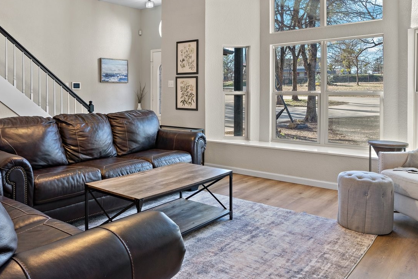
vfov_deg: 42.8
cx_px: 149
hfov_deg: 60.8
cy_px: 85
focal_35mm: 30
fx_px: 348
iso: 250
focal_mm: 16
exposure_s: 1/2
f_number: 9
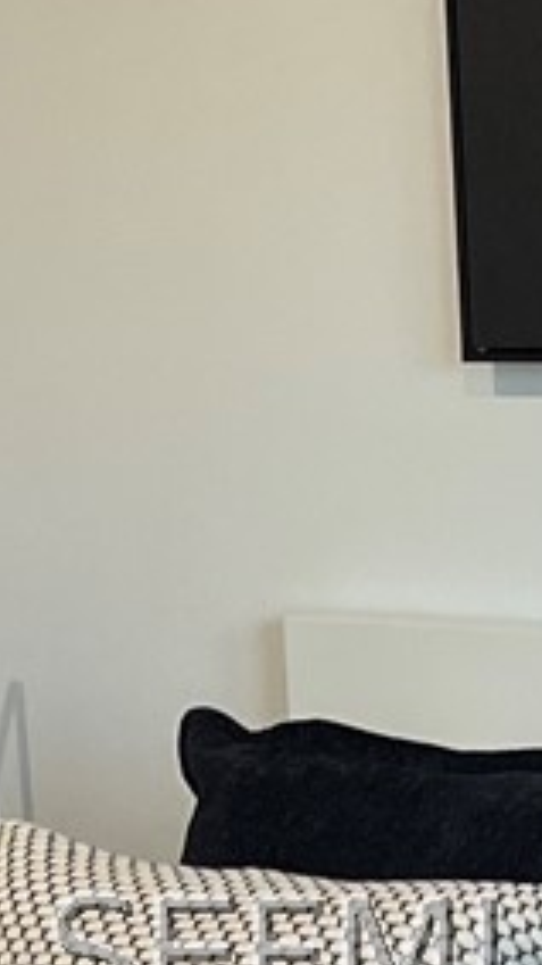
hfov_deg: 7.3
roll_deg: +1.9
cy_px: 955
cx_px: 1050
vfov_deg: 13.3
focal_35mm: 160
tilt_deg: -11.5
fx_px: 4092
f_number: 1.6
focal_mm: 5.1
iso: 125
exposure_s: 1/120
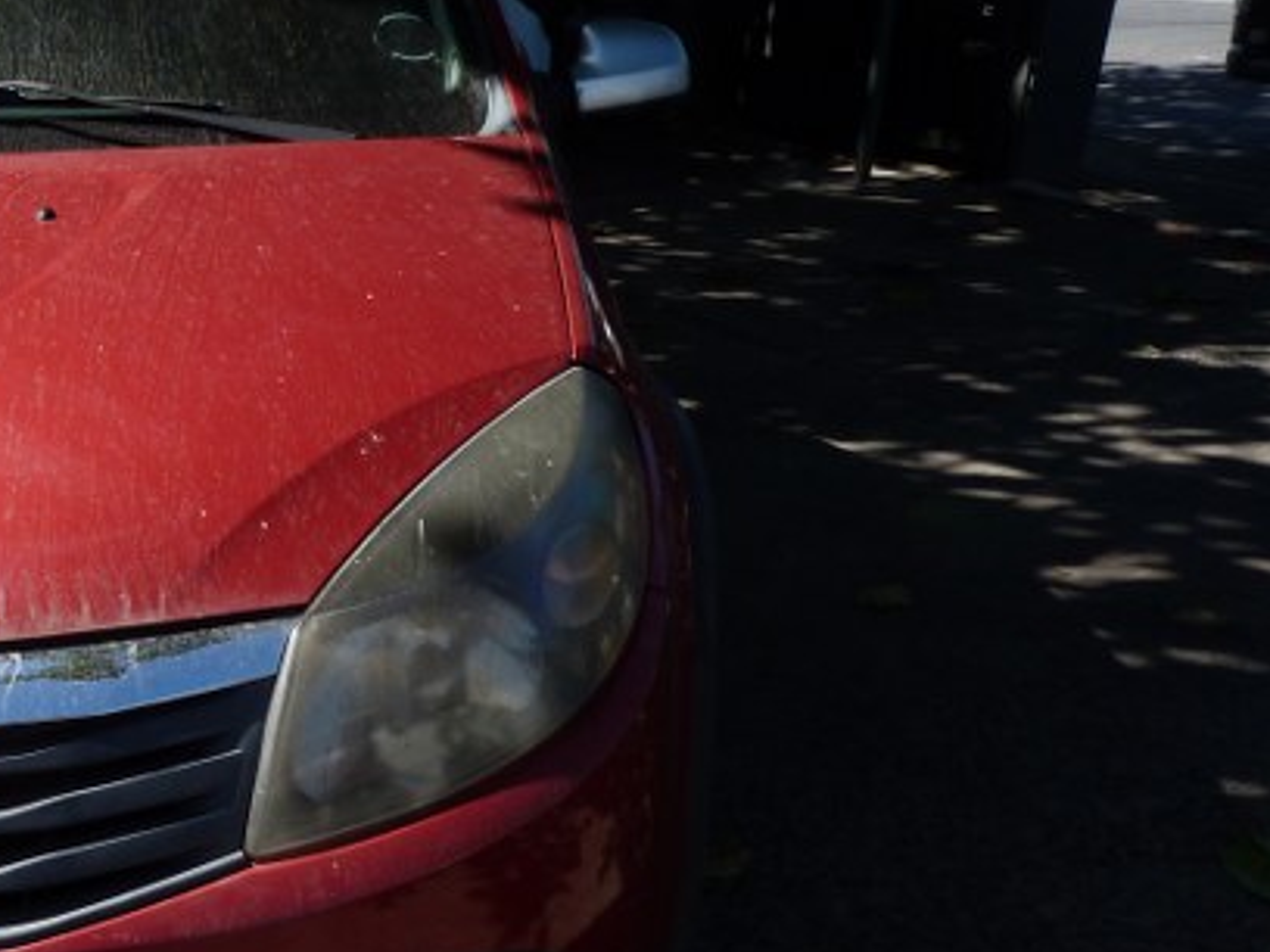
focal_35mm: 49
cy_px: 557
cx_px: 56
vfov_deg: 29.6
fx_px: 1798
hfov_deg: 35.8
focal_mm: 4.5
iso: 80
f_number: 5
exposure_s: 1/250
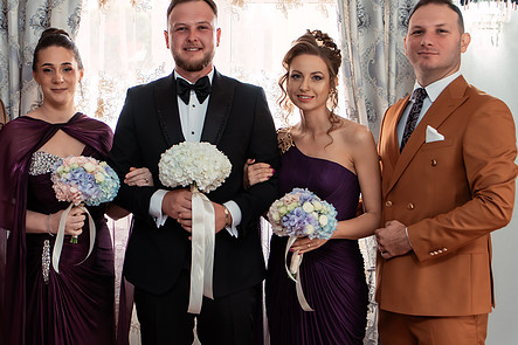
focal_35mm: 55
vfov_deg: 24.6
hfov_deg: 36.0
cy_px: 167
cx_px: 183
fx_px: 791
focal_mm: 35
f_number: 2.8
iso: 500
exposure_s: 1/250
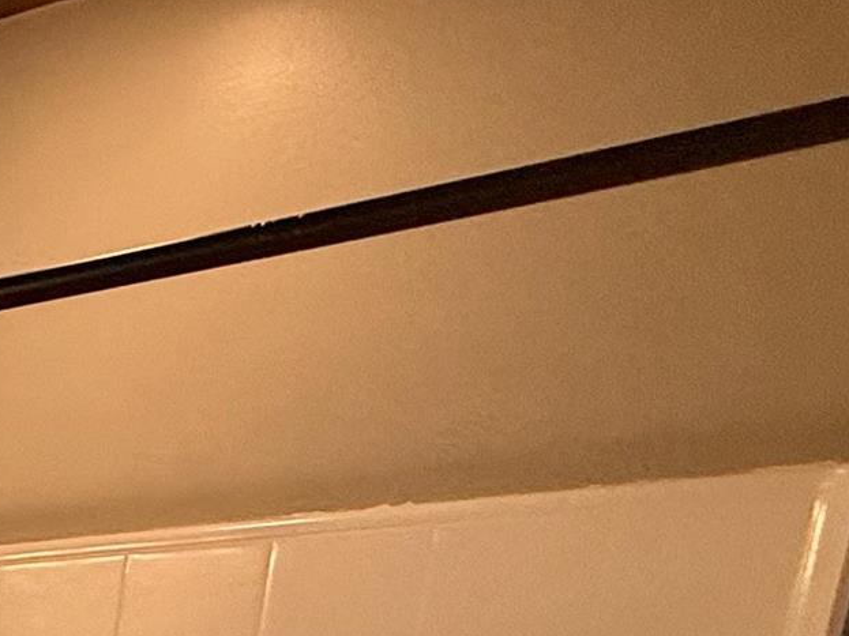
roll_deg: +0.7
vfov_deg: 16.4
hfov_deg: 18.7
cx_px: -827
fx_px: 1692
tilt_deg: -14.9
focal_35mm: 69
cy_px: 1271
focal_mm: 2.22
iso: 100
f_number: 2.2
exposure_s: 1/120
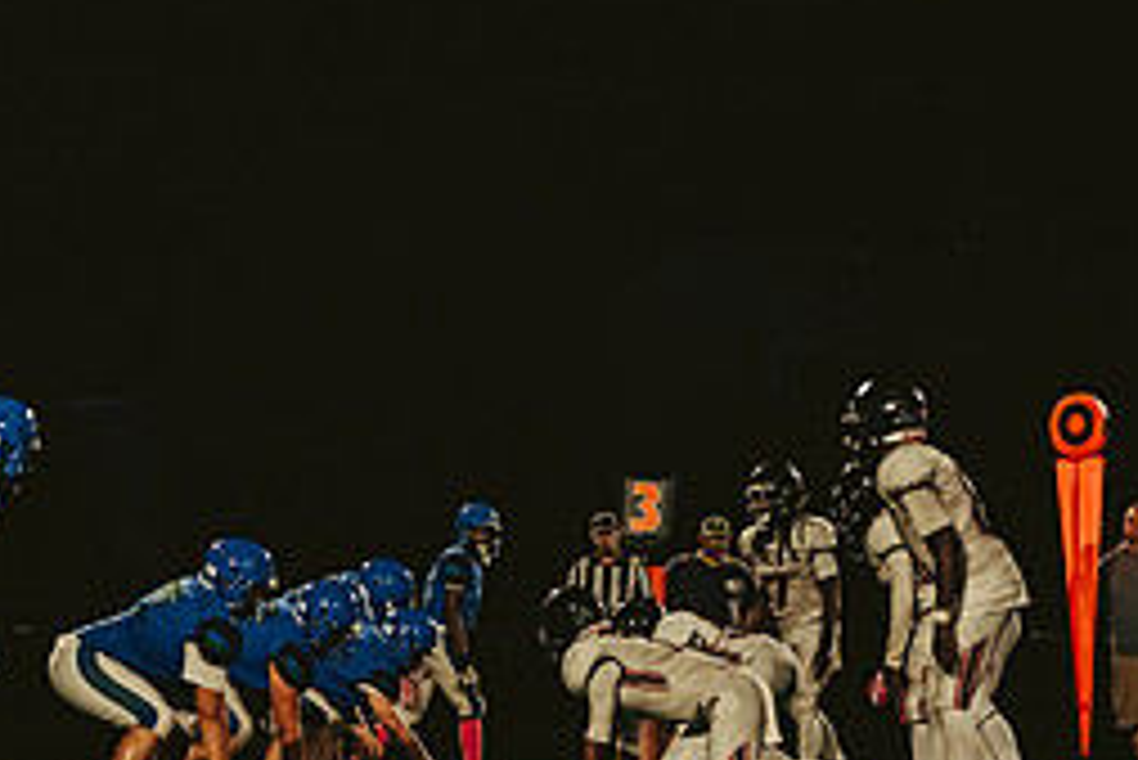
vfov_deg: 4.7
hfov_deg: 7.1
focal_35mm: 290
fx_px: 9172
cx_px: 202
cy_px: 731
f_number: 2.8
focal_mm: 122
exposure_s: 1/1000
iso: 2500
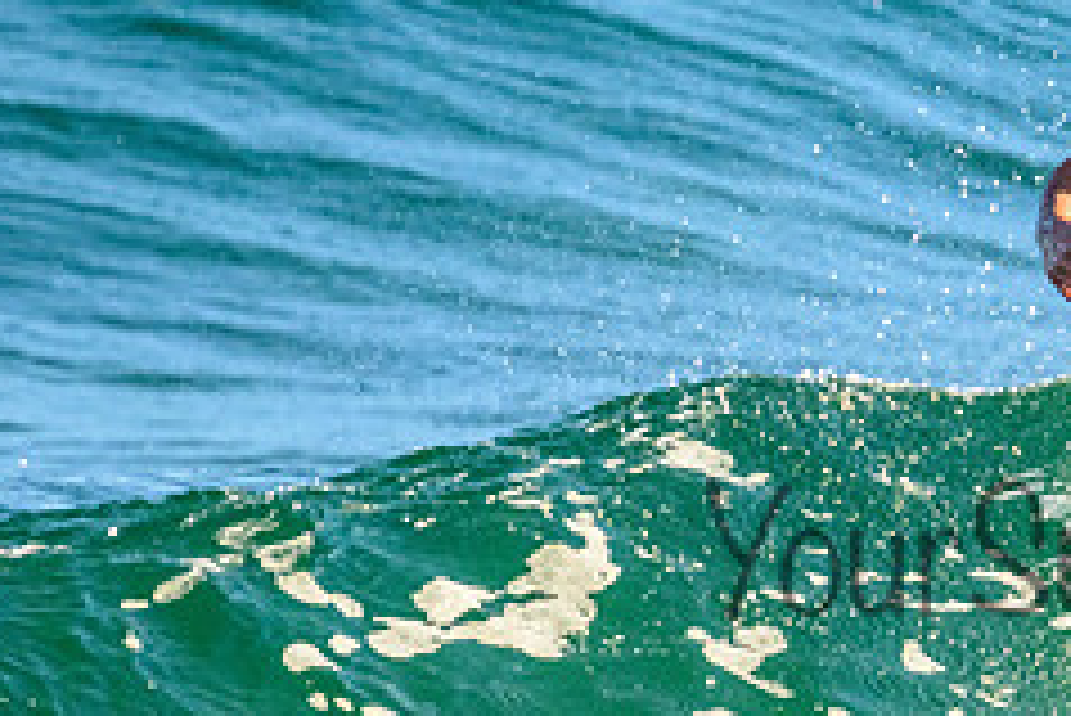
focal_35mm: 1952
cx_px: 1170
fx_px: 58105
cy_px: 511
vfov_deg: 0.7
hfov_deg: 1.1
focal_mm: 800
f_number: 11
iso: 5600
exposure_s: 1/2000
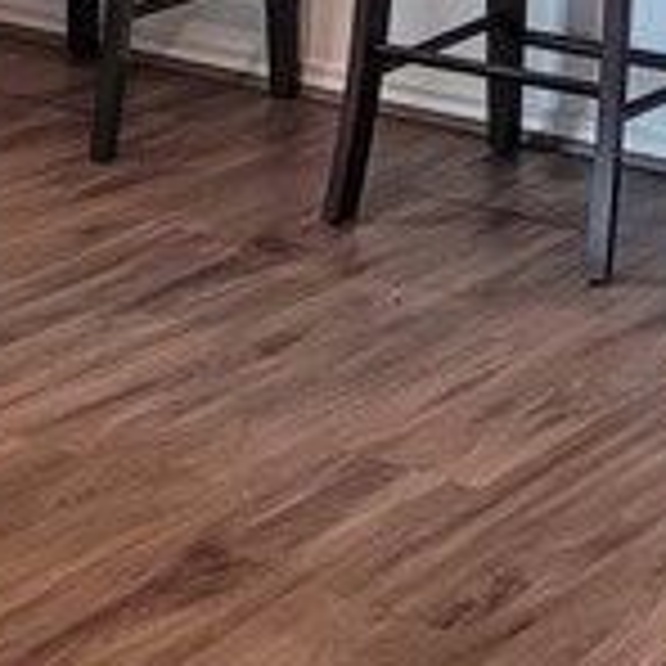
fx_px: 3461
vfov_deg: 10.4
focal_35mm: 159
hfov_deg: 10.9
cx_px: 9
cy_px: -482
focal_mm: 5.4
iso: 320
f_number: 1.8
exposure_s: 1/119
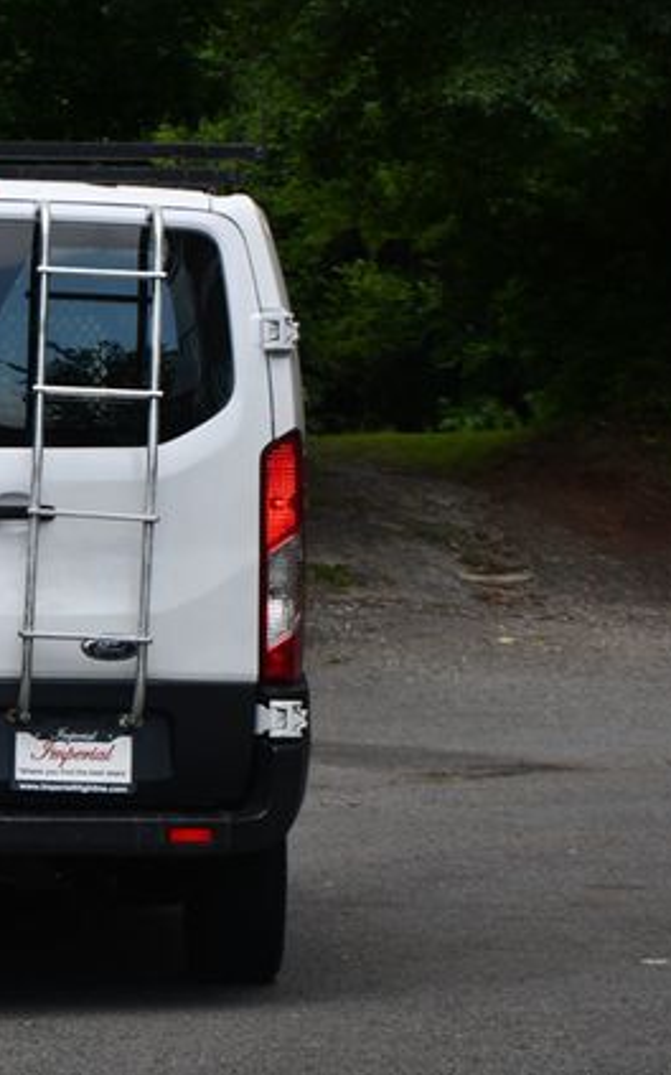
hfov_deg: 8.0
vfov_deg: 12.9
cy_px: 536
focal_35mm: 162
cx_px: -107
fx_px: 4745
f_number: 5.6
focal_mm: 70
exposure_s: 1/250
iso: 200
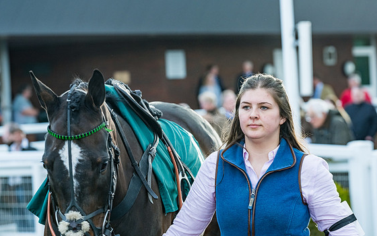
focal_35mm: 178
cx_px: 196
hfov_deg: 11.8
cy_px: 135
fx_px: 1829
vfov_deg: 7.4
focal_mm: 135
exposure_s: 1/320
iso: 1000
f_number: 5
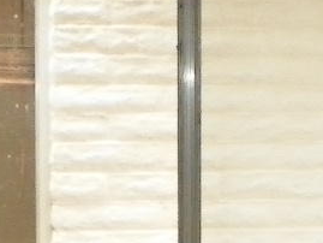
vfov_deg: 7.4
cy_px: 371
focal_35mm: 198
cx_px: 333
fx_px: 1848
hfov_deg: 9.9
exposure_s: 1/30
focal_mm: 4.6
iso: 200
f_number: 2.8
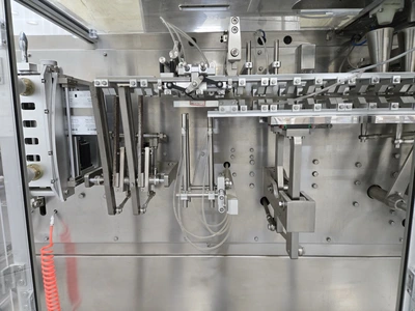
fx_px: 276
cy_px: 156
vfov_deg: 58.9
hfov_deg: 73.9
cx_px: 208
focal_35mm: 23
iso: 800
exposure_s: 1/120
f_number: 1.8
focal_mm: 5.4
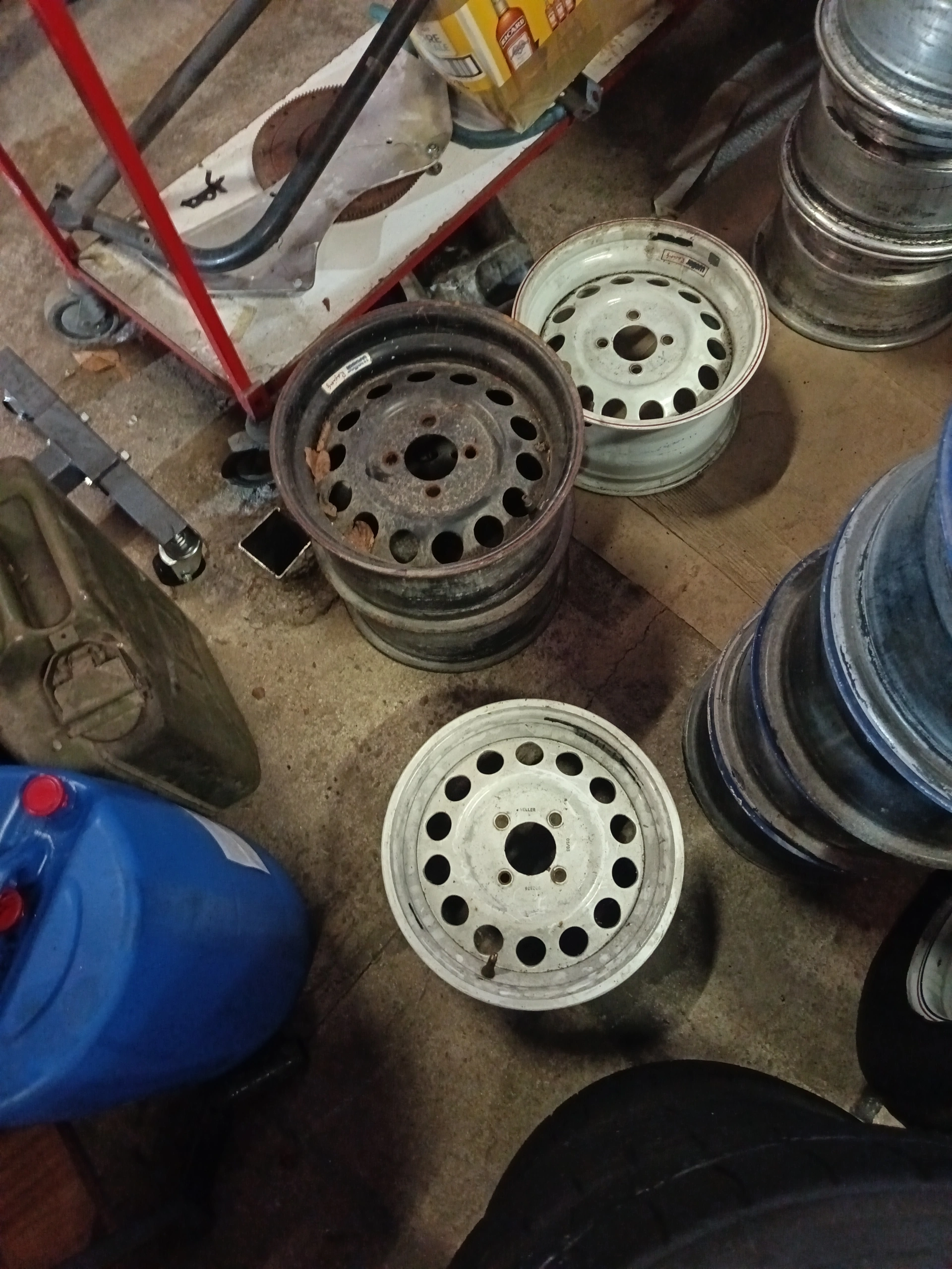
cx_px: 476
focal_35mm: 24
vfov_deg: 71.6
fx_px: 880
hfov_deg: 56.8
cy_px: 634
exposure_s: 1/16.7
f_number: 1.75
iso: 5567
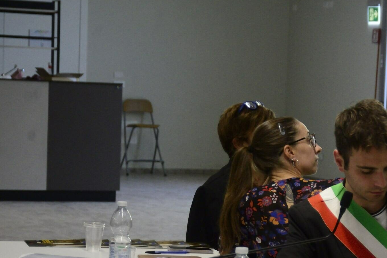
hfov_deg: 14.5
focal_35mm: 139
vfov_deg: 9.8
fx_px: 1495
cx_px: 395
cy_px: 245
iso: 3200
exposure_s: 1/500
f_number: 5
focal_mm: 65
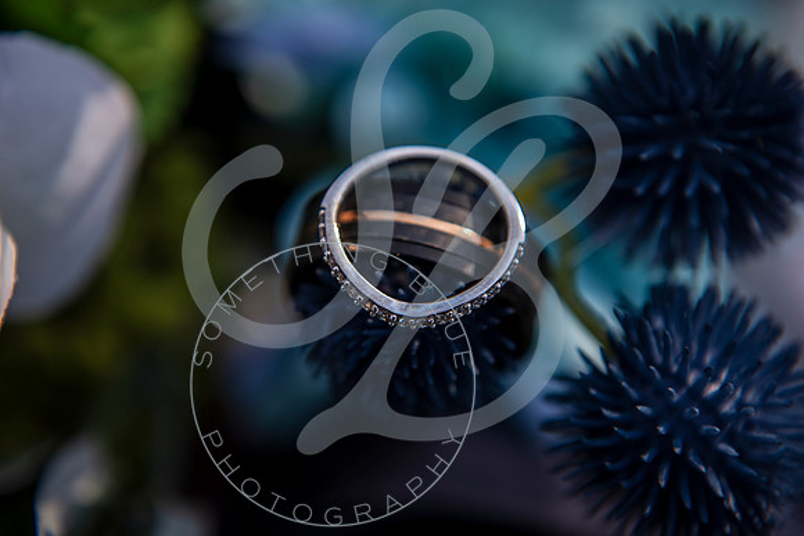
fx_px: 1385
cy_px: 268
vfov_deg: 21.9
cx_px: 402
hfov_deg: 32.4
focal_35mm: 62
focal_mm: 62
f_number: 5
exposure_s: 1/125
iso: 100
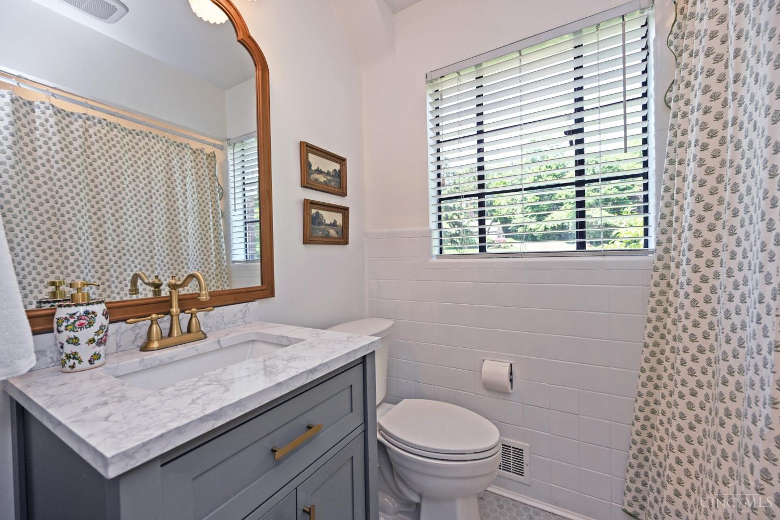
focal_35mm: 14
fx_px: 303
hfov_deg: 104.3
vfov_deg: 81.2
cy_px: 260
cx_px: 390
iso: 200
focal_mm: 14
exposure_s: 1/125
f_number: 5.6
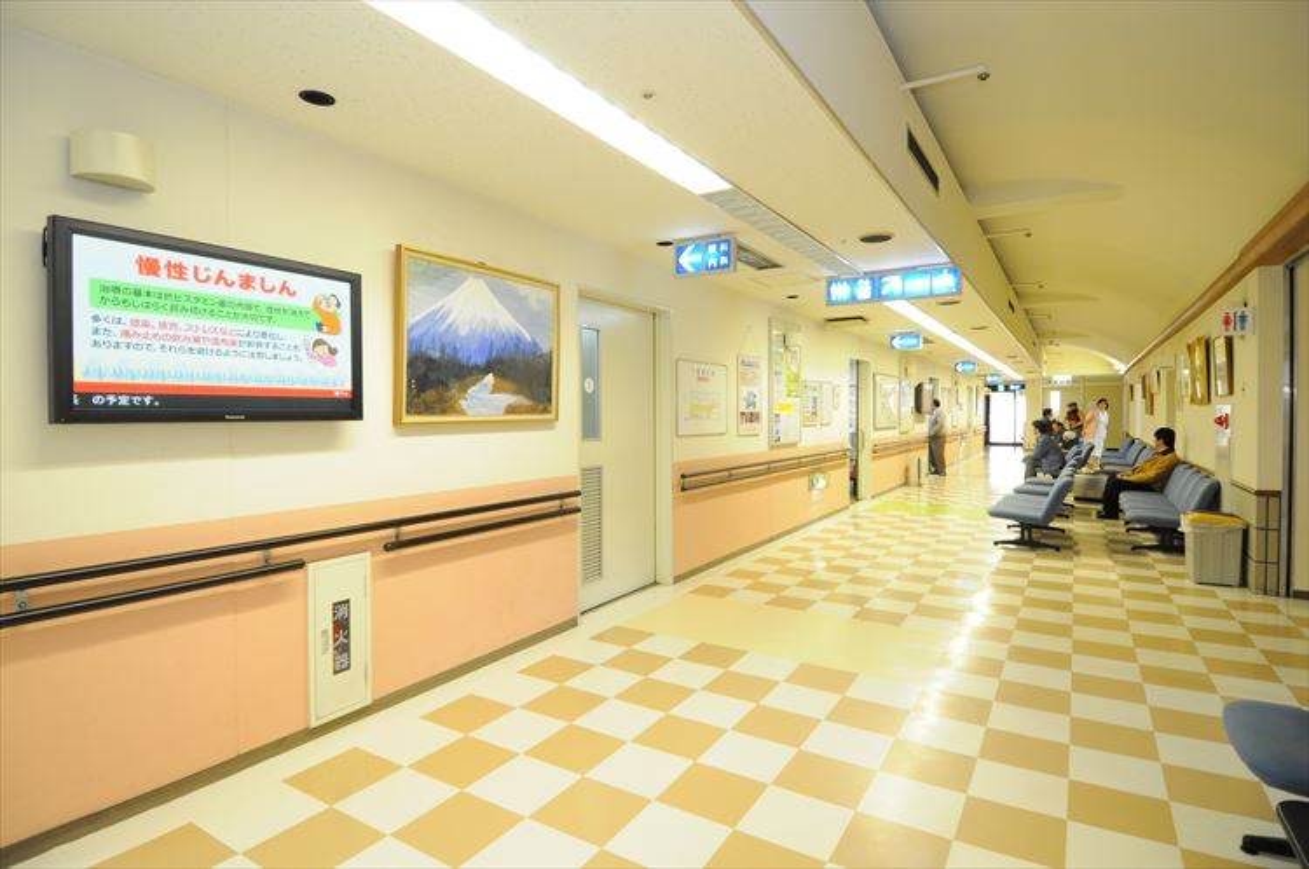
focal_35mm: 18
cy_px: 434
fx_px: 654
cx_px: 654
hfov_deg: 90.1
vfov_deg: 67.2
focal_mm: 12
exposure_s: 1/40
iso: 800
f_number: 4
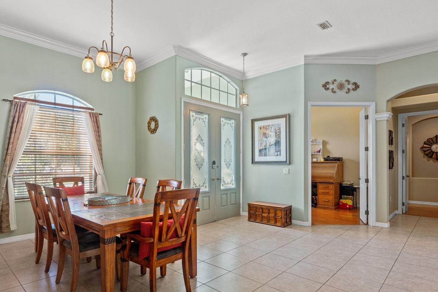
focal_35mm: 22
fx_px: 263
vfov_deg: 57.8
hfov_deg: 79.3
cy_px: 164
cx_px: 202
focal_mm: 11
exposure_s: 1/8
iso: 400
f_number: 7.1
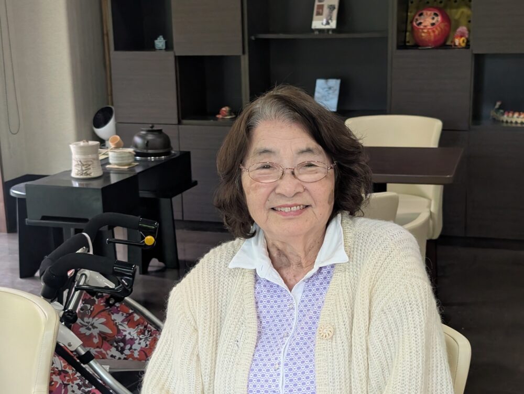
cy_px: 197
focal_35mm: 49
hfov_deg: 38.9
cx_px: 262
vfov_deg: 29.7
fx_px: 742
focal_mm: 6.9
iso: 894
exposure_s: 1/126
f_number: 1.68
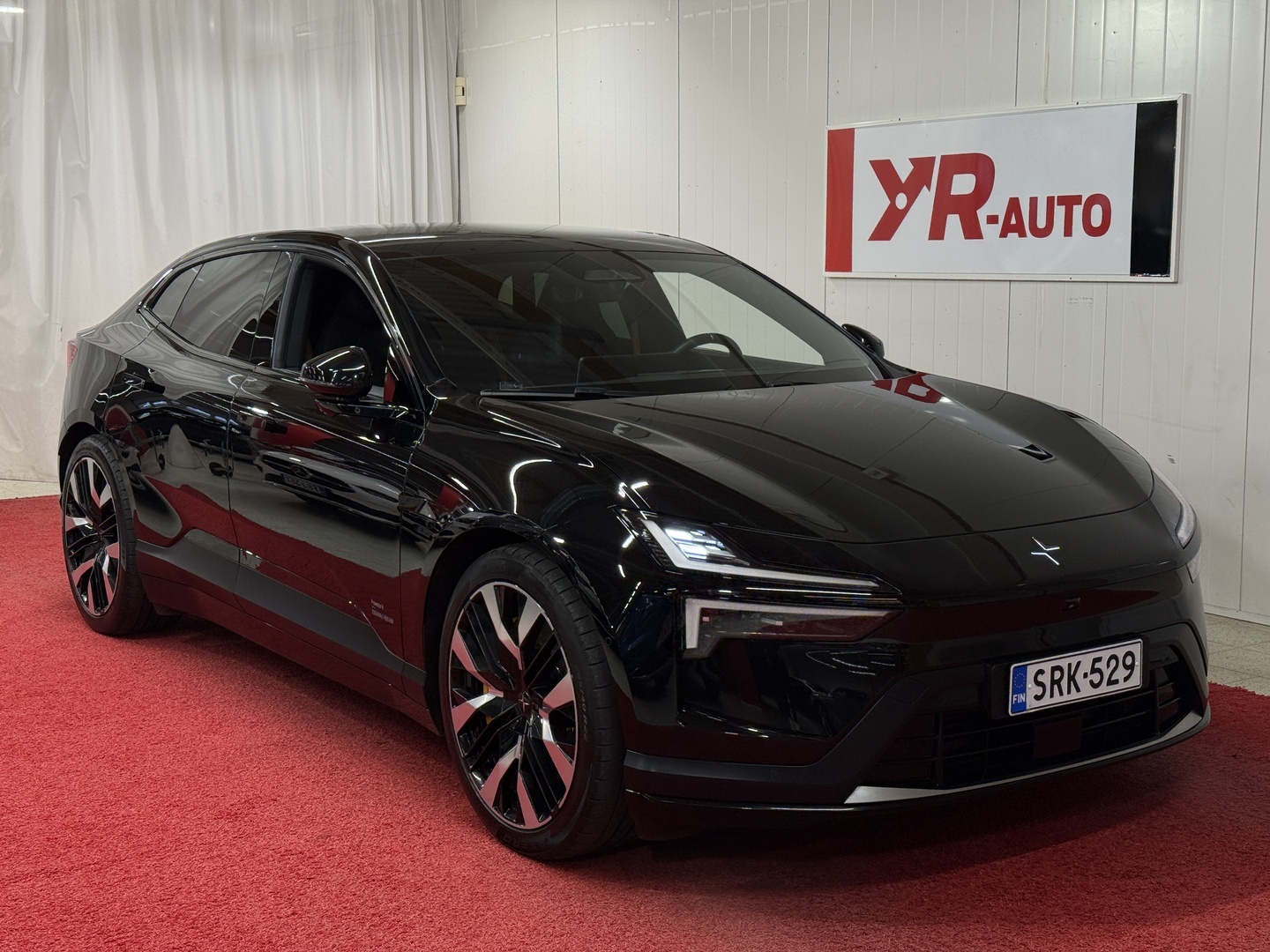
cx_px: 635
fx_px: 1761
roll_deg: +0.1
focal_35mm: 48
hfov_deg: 39.7
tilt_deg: -6.5
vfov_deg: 30.3
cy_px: 476
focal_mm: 6.76
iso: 64
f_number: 1.78
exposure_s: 1/151
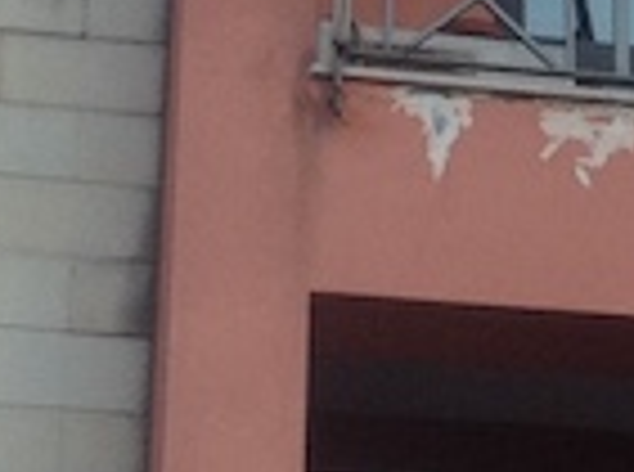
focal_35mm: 255
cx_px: 800
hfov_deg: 7.7
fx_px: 4658
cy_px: 45
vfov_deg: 5.8
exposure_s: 1/250
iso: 50
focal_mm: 4.28
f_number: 2.4
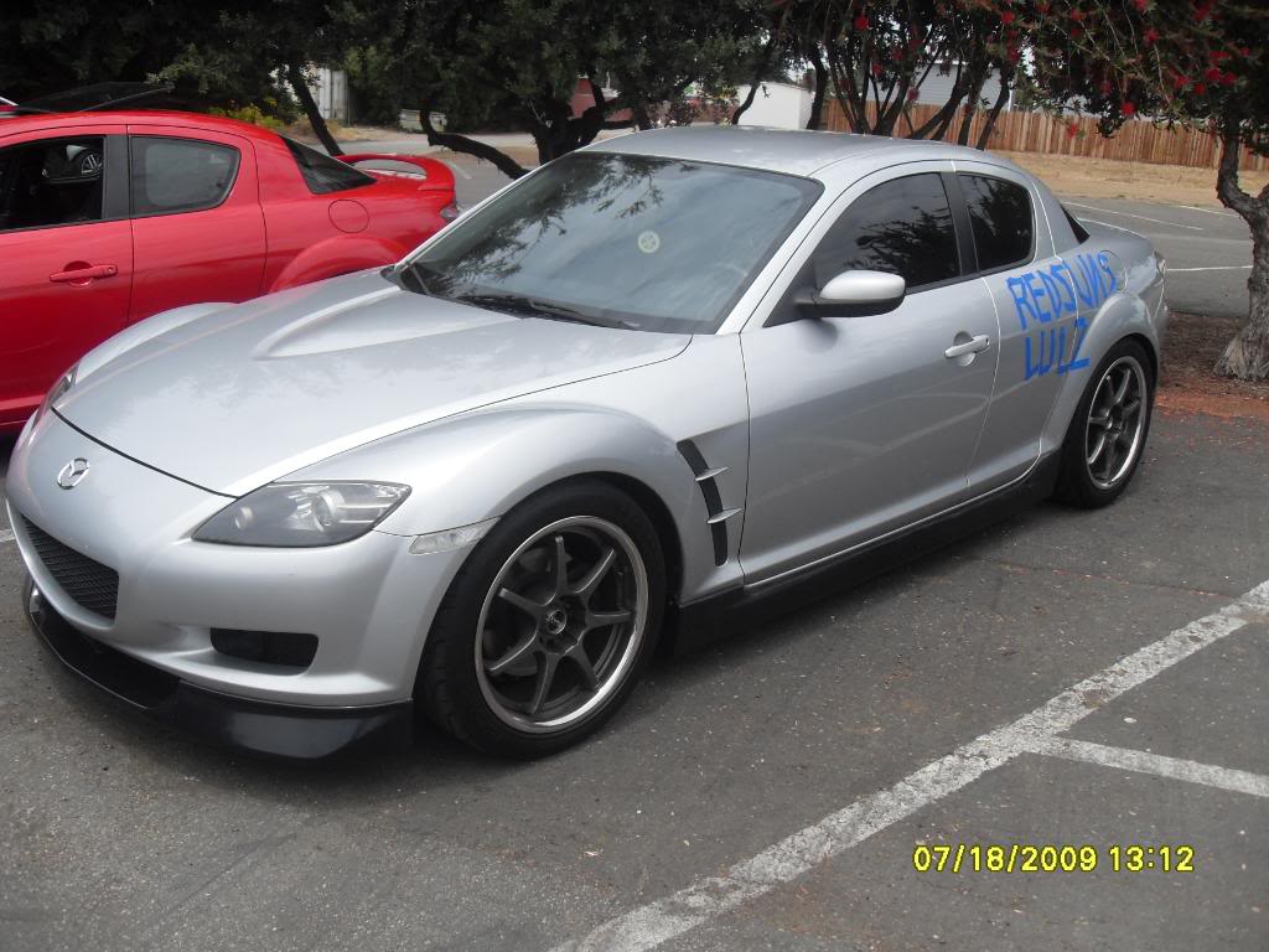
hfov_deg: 54.0
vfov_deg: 41.8
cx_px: 634
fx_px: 1246
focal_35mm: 34
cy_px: 476
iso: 80
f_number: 7
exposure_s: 1/250
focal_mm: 6.3
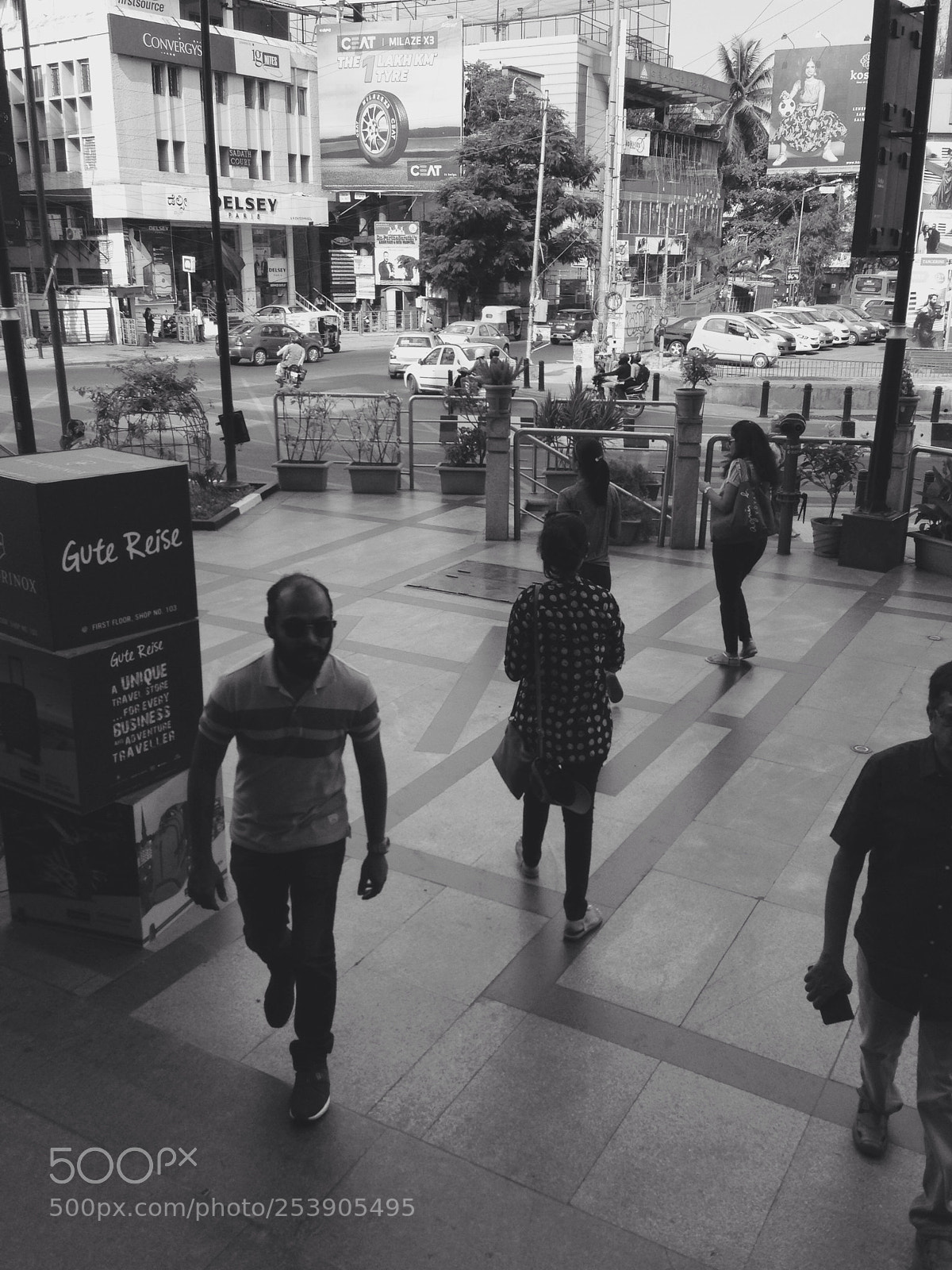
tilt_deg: -16.0
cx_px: 476
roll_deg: +1.1
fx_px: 1210
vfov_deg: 55.4
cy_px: 635
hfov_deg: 42.9
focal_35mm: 33
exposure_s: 1/763
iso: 50
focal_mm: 4.12
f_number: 2.4
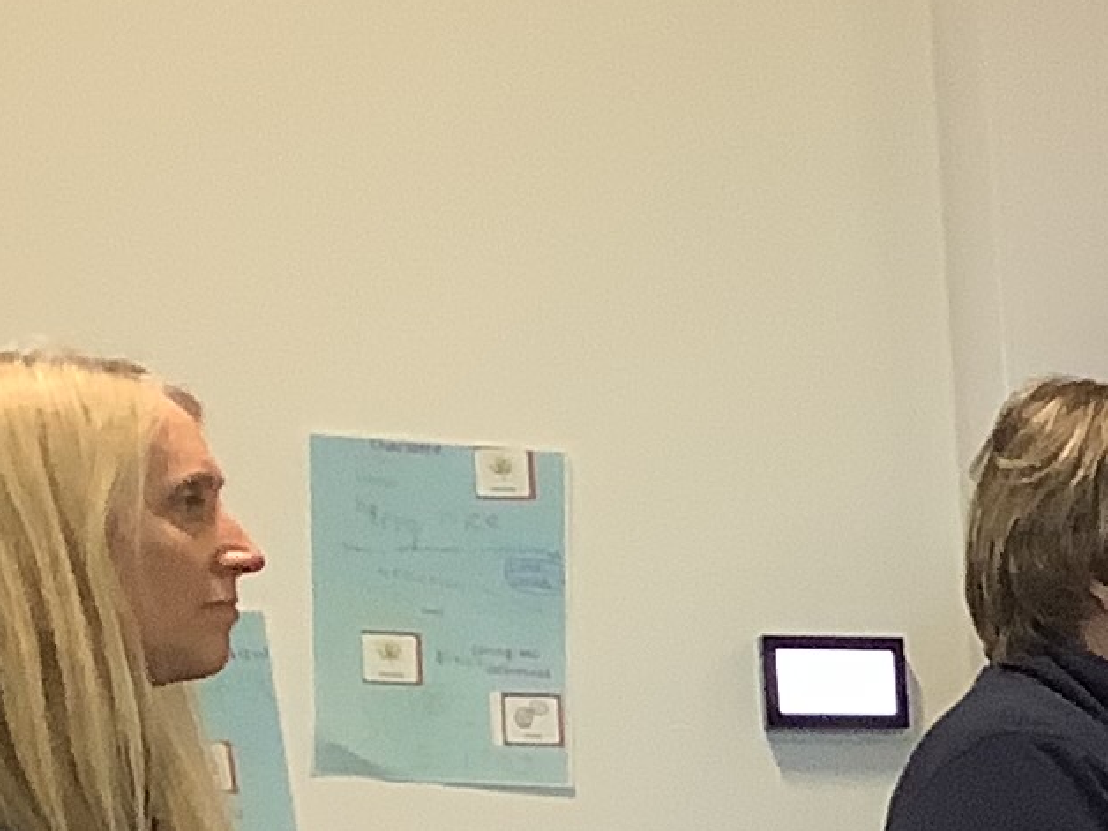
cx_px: 2812
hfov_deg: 10.3
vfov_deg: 8.8
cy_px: 1487
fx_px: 5153
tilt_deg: -5.5
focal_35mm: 161
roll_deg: +1.6
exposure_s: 1/50
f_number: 2.4
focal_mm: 3.3
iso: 125
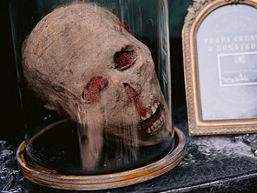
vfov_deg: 20.1
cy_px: 57
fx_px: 542
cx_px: 128
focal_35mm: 73
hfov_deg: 26.7
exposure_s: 1/100
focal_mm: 50
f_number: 2.8
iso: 400
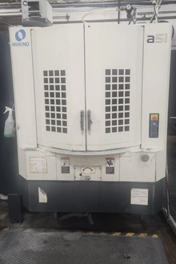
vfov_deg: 63.4
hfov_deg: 44.9
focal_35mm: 29
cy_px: 113
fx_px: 213
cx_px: 92
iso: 250
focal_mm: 5.4
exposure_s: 1/120
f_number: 1.8
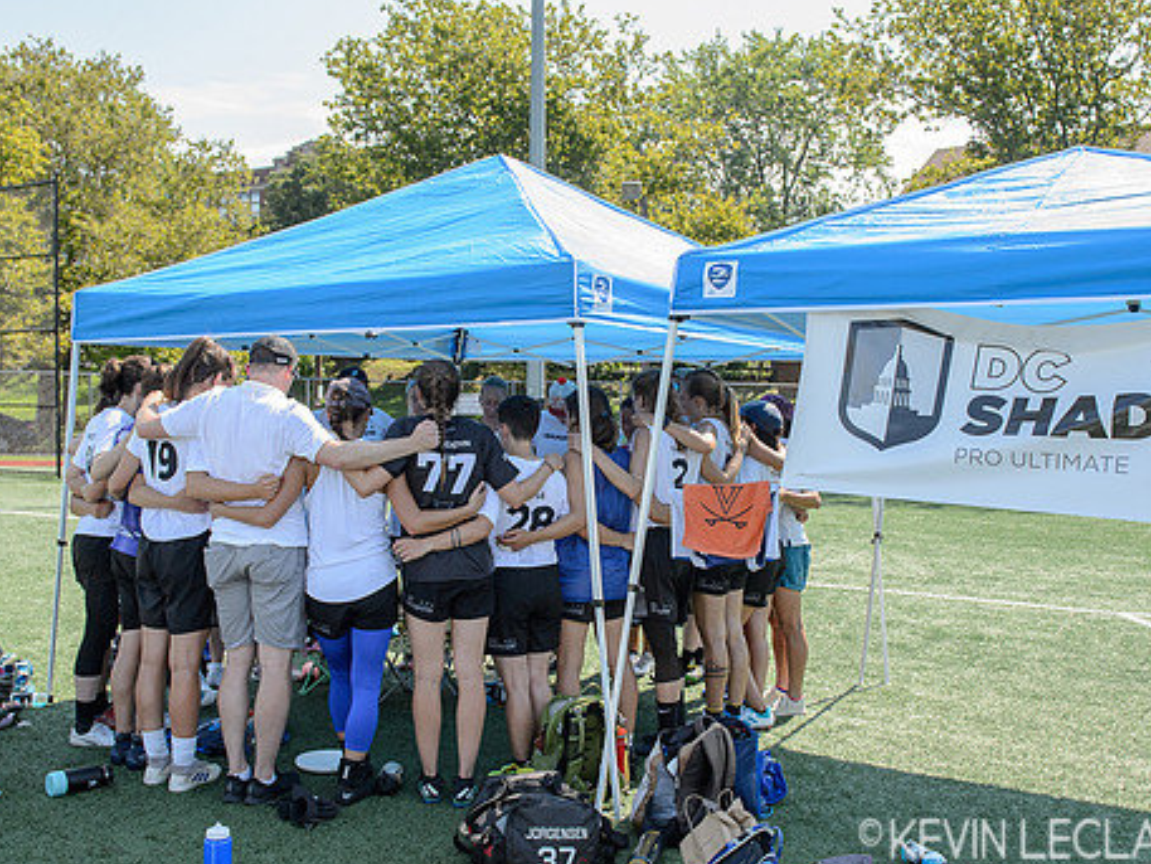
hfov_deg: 50.1
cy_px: 474
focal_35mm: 37
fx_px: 1231
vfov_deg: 38.6
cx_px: 617
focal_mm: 27
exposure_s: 1/1600
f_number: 5.6
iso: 800
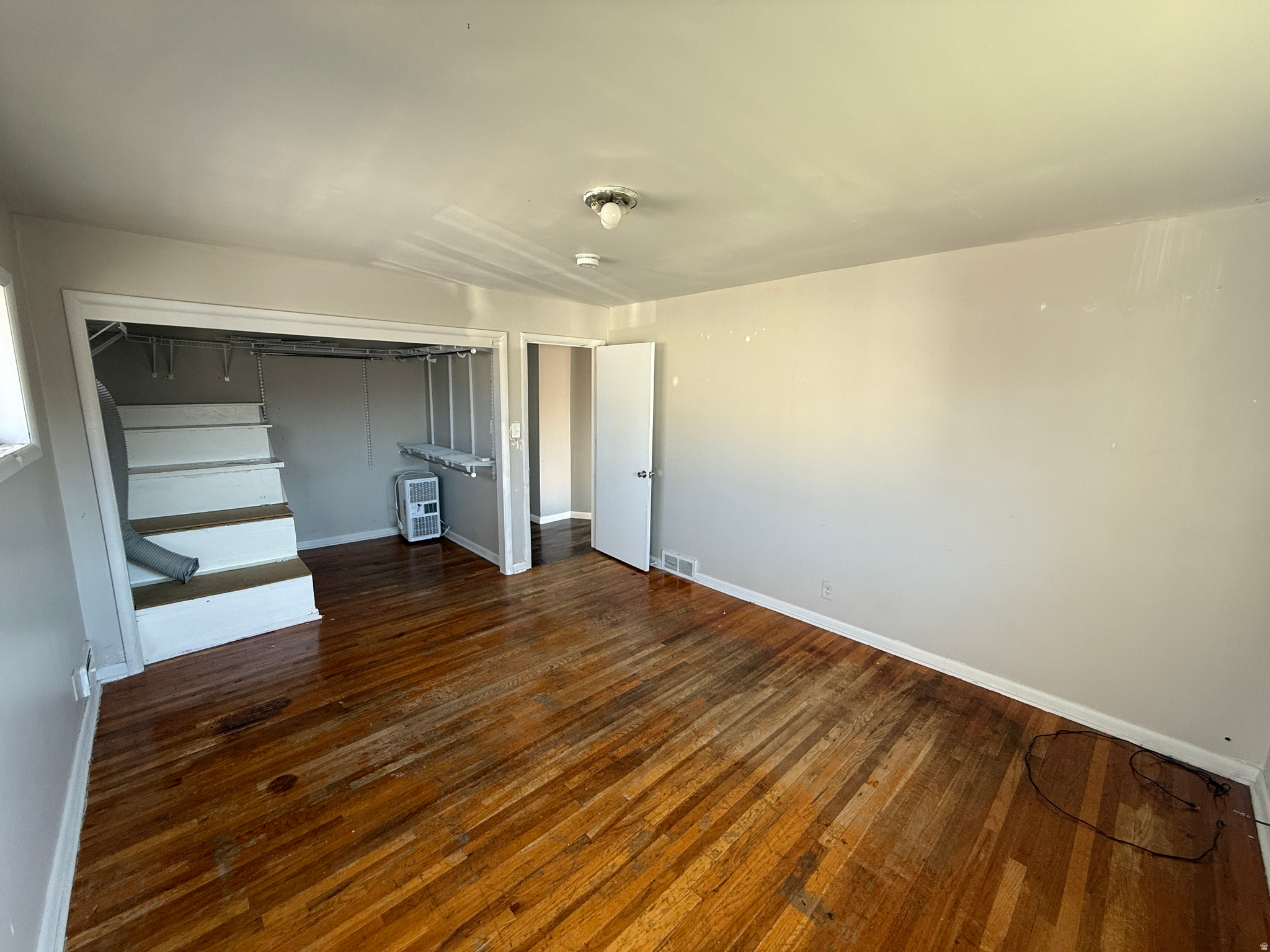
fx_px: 514
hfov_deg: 102.1
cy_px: 476
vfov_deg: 85.7
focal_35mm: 14
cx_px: 635
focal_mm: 2.22
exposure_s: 1/99
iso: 100
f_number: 2.2
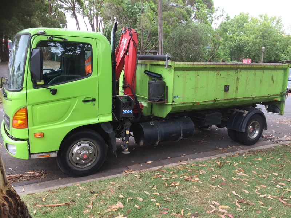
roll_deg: +0.0
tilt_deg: -11.1
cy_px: 109
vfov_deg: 48.2
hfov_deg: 61.7
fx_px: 244
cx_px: 146
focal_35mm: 29
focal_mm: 4.15
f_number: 2.2
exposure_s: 1/299
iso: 32
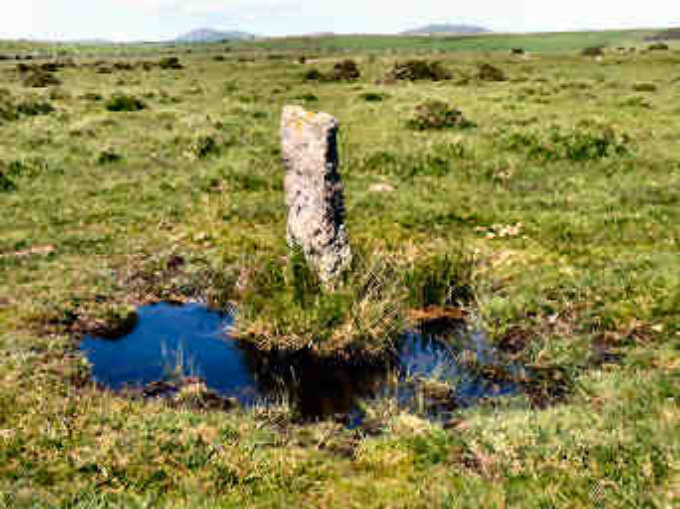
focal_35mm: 46
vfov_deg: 31.5
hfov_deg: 41.3
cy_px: 254
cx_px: 340
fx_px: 903
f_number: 5.6
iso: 80
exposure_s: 1/250
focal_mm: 8.2
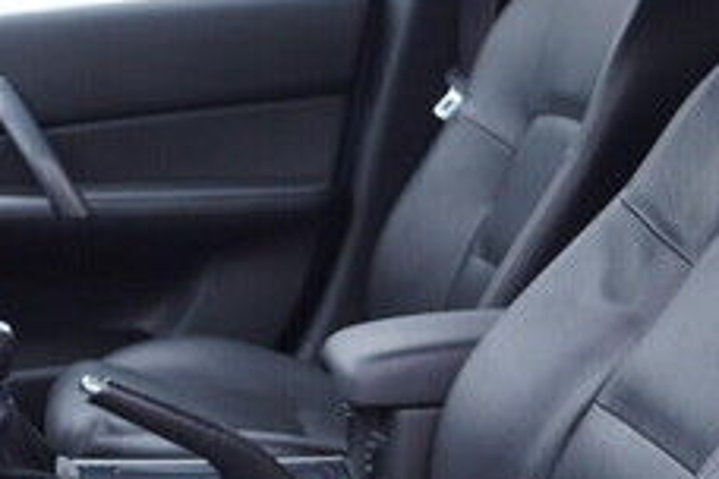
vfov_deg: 15.7
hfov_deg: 22.6
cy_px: 219
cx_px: 32
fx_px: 1737
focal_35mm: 87
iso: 125
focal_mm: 24
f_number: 3.2
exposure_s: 1/40
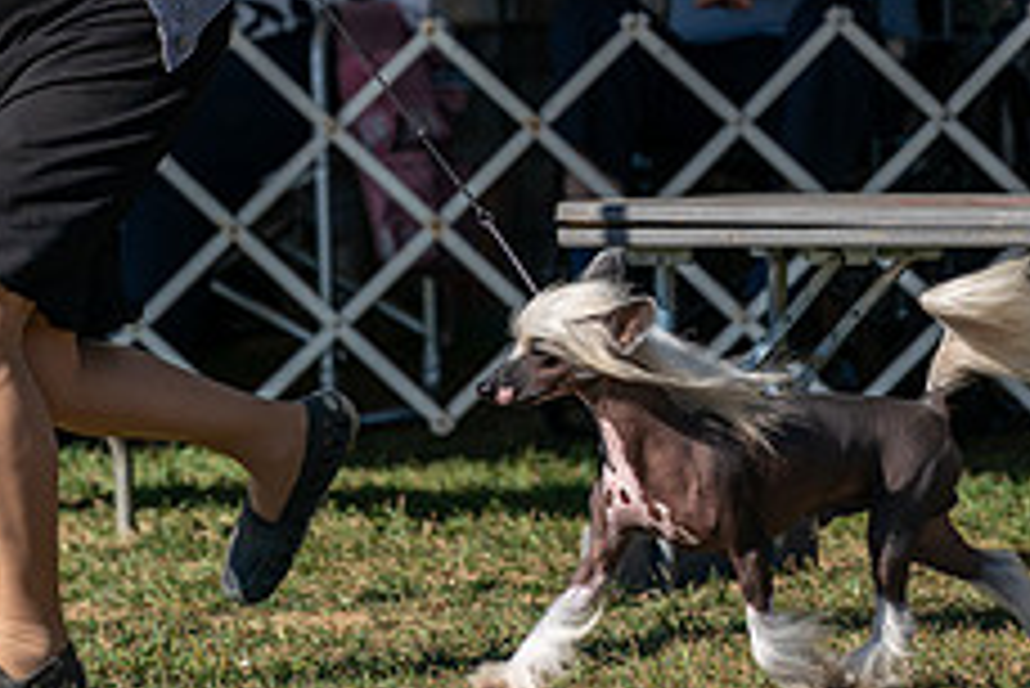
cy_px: -94
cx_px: 654
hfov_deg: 4.4
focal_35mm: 468
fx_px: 13398
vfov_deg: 2.9
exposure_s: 1/1250
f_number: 4.5
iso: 160
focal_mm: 159
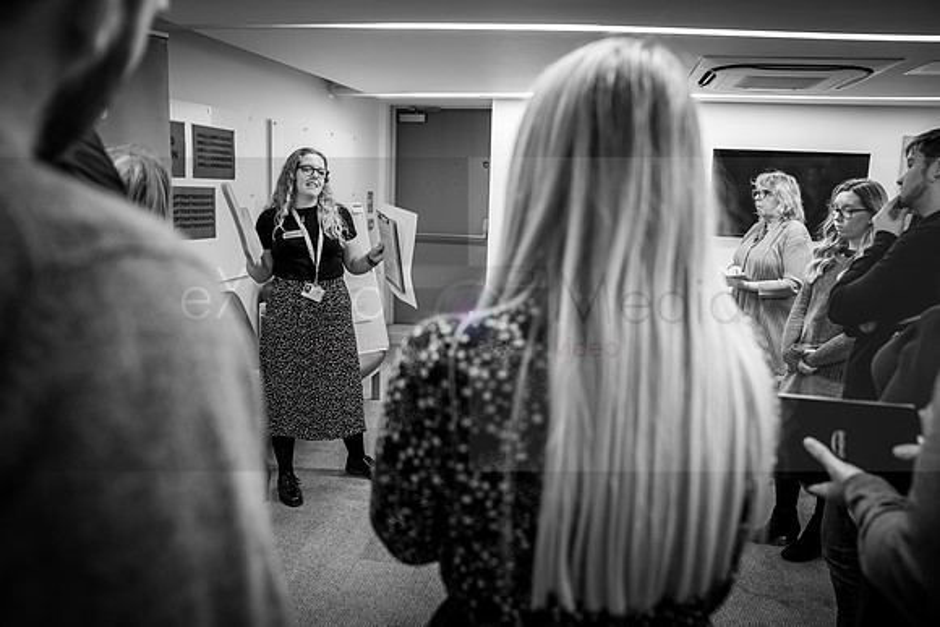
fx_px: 647
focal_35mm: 25
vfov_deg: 51.7
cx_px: 485
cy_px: 303
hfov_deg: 71.9
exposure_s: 1/60
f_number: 2.8
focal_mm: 24
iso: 640
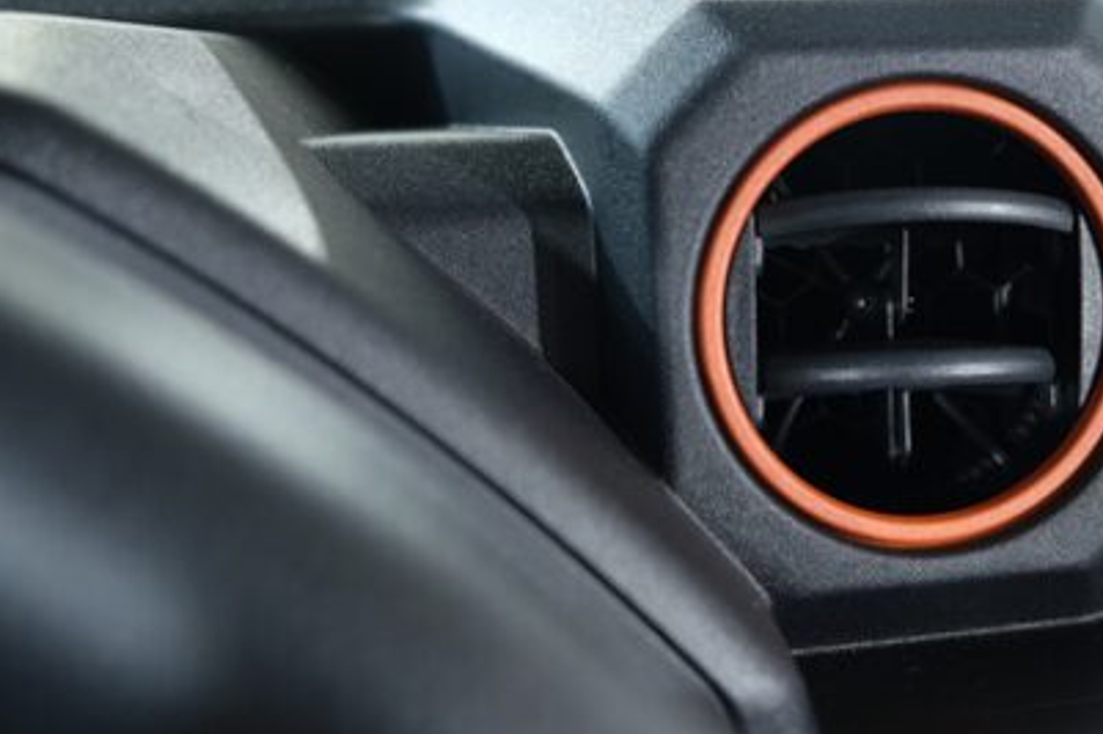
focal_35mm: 67
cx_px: 858
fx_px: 2052
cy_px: 407
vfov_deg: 20.3
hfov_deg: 29.5
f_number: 3.2
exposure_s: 1/45
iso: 160
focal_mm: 23.3
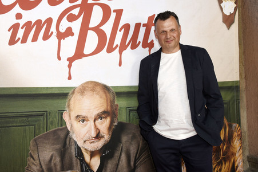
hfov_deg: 58.8
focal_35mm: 32
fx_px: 229
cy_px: 86
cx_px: 129
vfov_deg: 41.1
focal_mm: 32
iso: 1000
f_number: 6.3
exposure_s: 1/160
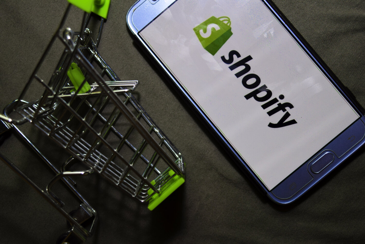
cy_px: 122
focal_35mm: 60
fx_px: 608
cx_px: 182
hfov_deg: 33.4
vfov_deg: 22.6
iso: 400
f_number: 5
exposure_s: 1/125
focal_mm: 40
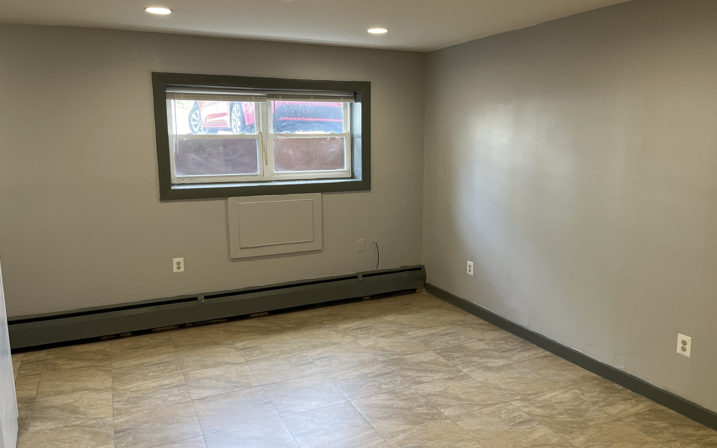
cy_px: 225
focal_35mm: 28
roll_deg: +0.2
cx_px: 364
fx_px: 547
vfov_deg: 44.5
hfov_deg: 66.5
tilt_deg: -10.5
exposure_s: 1/60
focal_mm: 5.1
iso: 80
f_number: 1.6
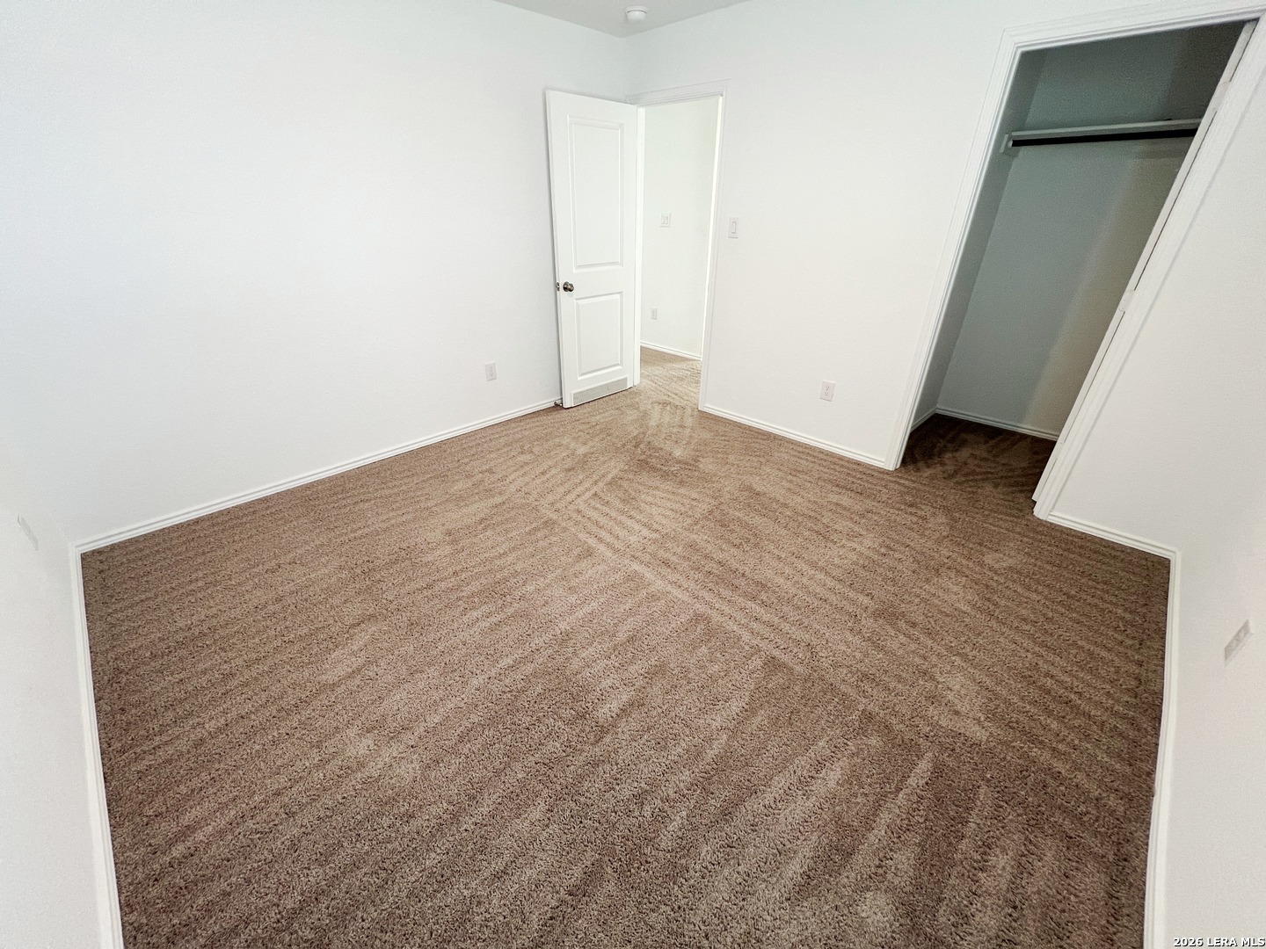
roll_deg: -1.4
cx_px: 633
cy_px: 474
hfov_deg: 106.2
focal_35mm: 13
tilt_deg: -28.7
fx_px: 475
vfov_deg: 89.9
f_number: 1.8
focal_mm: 1.57
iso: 200
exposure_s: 1/60
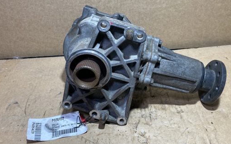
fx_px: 220
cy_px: 63
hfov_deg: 55.3
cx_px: 123
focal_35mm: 35
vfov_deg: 36.2
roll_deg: +0.7
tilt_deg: -37.0
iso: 80
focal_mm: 4.25
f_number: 1.8
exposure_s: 1/100
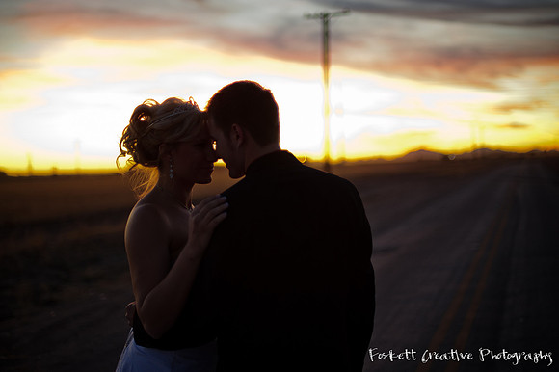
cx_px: 280
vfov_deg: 27.0
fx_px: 776
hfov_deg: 39.6
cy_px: 186
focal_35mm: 50
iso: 1000
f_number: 1.4
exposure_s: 1/200
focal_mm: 50
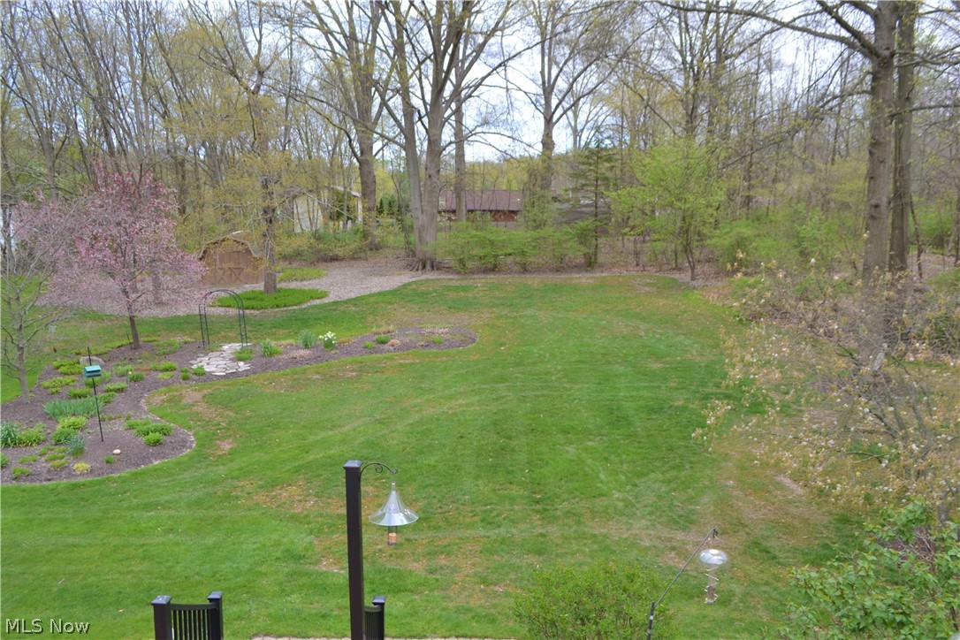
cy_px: 320
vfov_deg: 43.6
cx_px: 480
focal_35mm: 30
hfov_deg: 61.9
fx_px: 800
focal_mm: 20
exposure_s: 1/160
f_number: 6.3
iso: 100
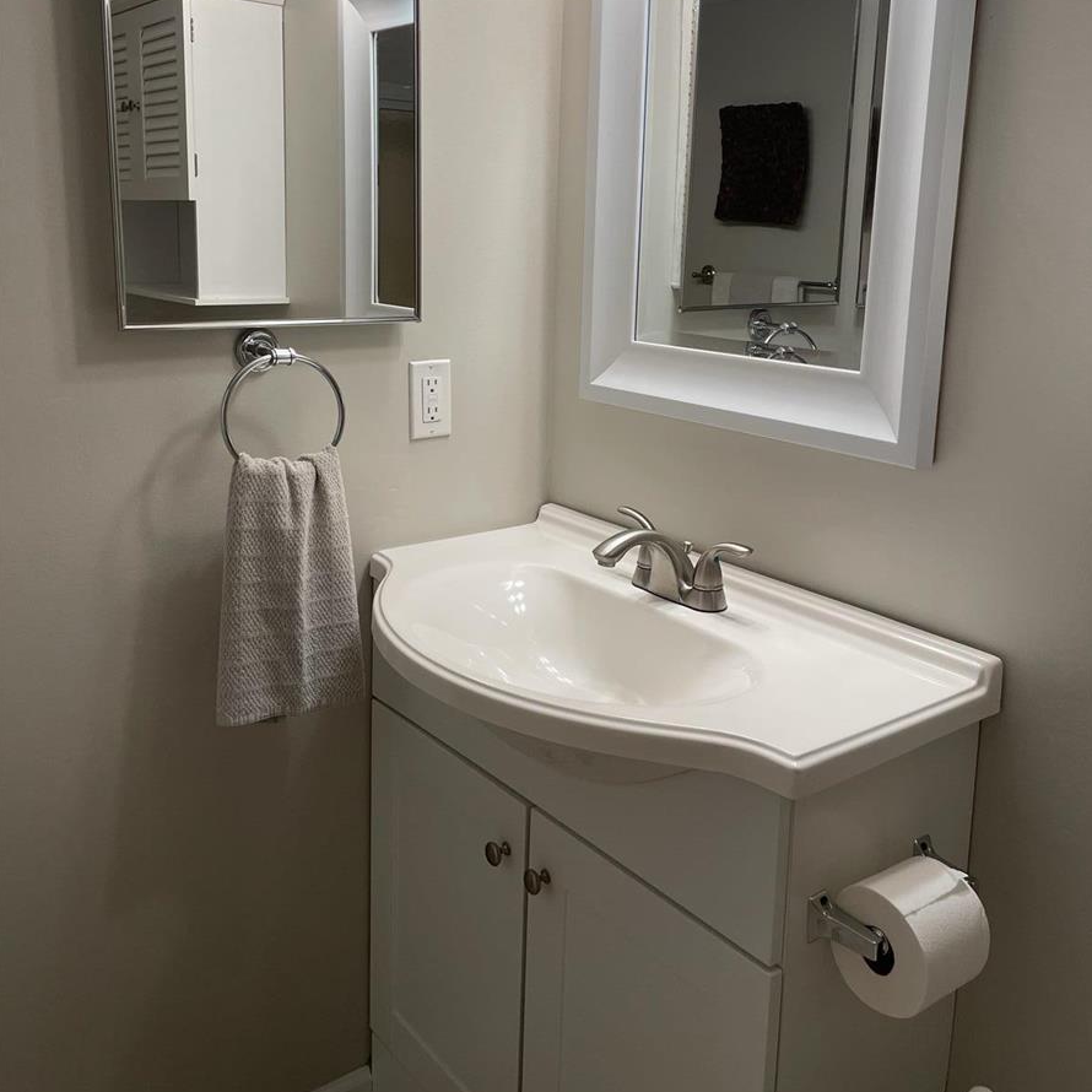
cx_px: 548
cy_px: 433
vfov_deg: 52.2
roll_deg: -1.9
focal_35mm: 31
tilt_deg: -9.7
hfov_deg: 52.5
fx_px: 1106
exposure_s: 1/120
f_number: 1.6
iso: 80
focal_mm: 4.2
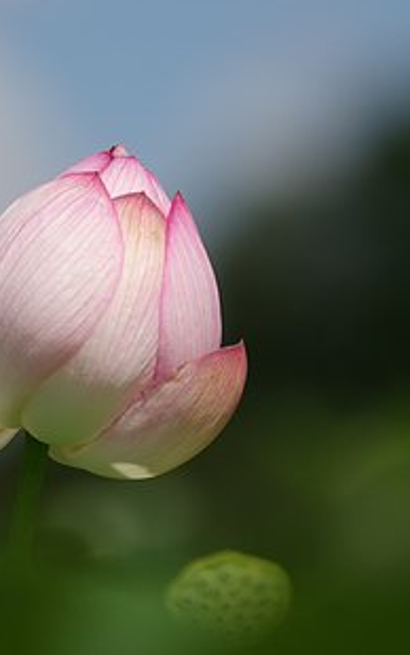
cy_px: 313
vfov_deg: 4.6
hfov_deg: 2.9
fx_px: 8109
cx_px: 125
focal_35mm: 454
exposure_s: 1/4000
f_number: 3.5
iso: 200
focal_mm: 180
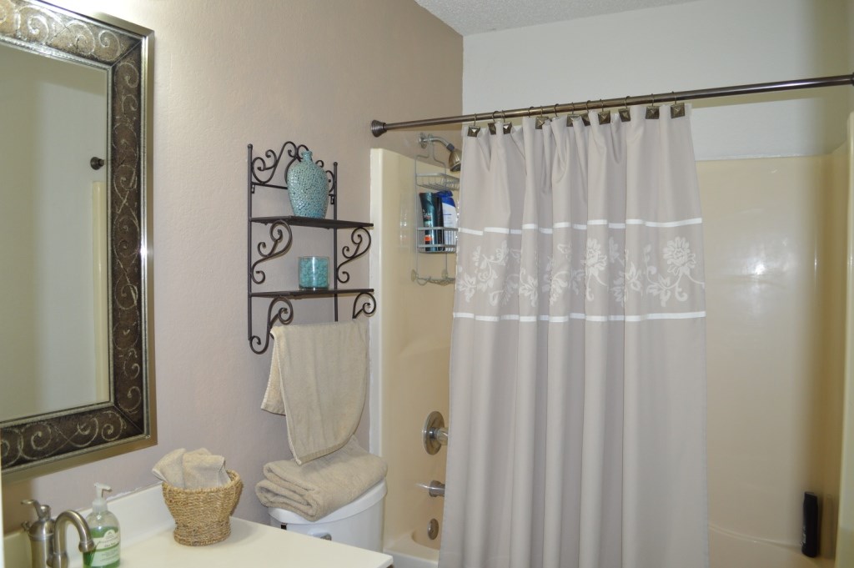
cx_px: 427
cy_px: 284
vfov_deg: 47.9
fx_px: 640
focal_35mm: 27
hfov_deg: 67.4
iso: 400
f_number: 4
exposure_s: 1/60
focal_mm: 18
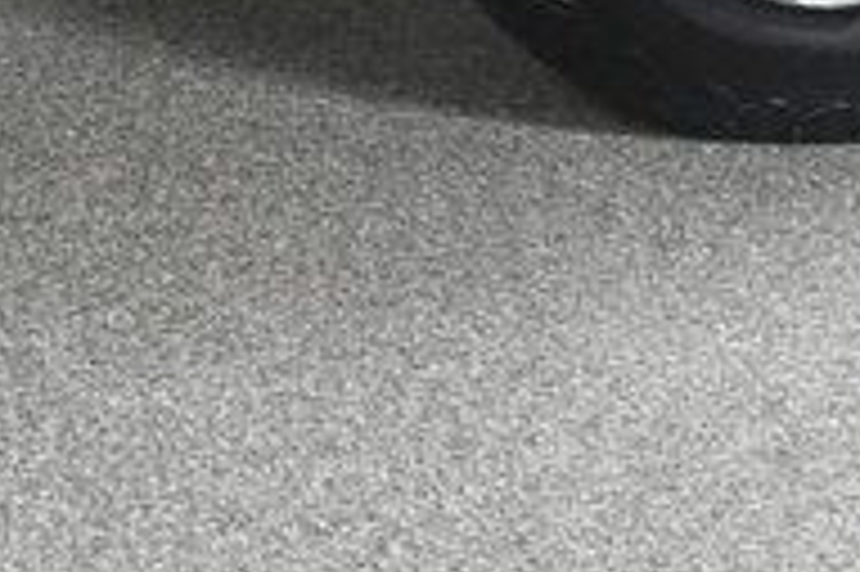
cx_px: -662
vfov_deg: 8.0
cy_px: -685
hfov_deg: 11.8
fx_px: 3843
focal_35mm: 161
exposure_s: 1/160
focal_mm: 20
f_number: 8
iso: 100
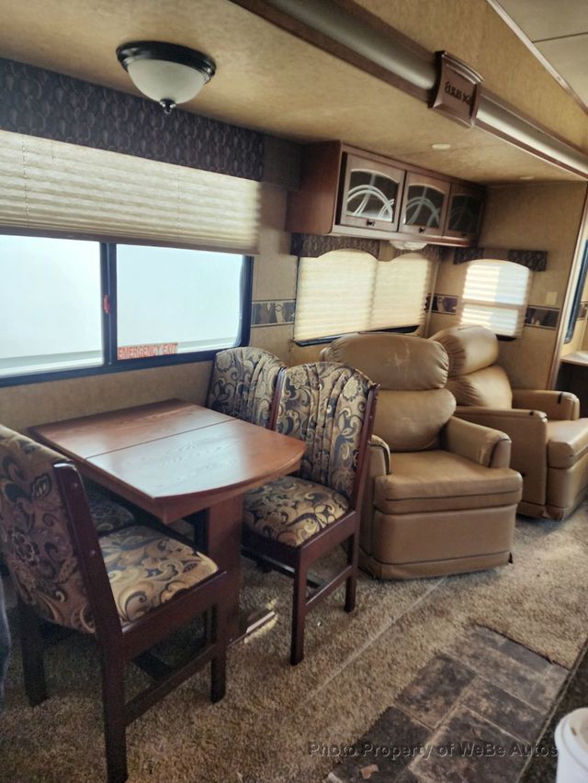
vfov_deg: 73.9
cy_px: 392
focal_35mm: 23
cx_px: 294
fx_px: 521
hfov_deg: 58.9
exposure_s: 1/120
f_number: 1.8
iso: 320
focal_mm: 6.4
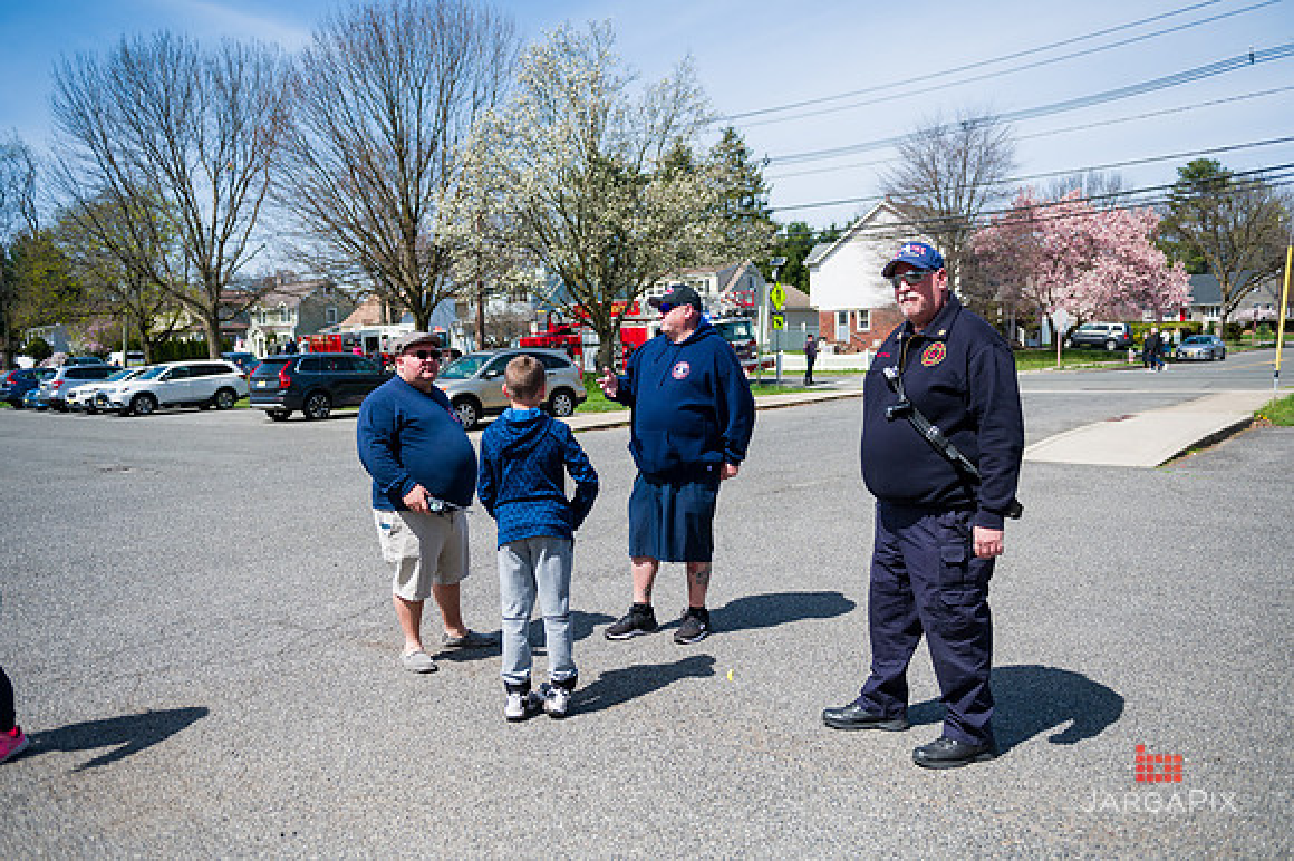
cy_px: 430
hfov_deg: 63.7
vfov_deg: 44.9
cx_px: 647
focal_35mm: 29
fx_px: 1042
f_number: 4
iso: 200
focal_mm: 29
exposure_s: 1/4000
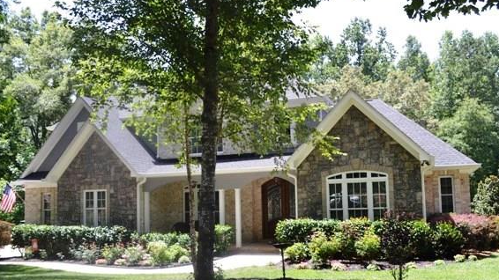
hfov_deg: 61.0
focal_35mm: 32
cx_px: 265
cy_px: 162
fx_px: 423
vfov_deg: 36.6
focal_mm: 18
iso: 100
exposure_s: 1/125
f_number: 5.6
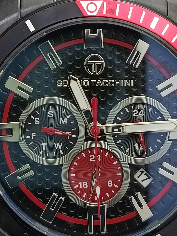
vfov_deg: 18.3
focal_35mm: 107
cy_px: 76
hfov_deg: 13.8
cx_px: 87
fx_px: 729
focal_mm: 5.24
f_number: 1.7
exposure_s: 1/100
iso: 392
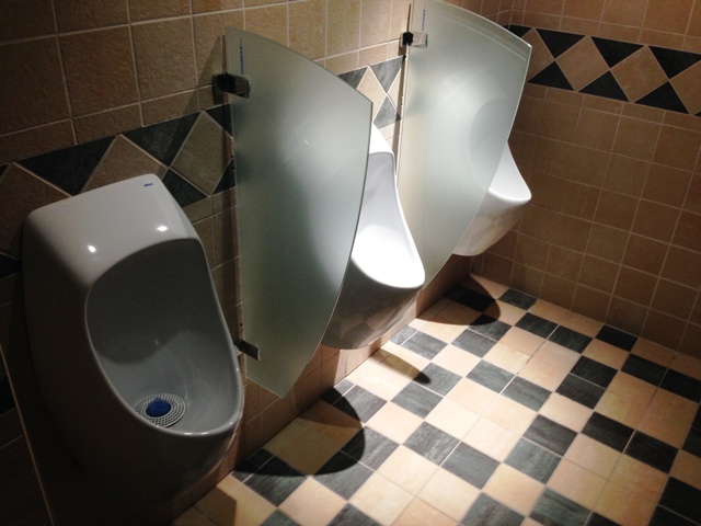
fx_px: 668
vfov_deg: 42.9
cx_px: 350
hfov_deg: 55.4
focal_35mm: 33
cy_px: 263
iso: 100
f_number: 2.4
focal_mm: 4.12
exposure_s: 1/20
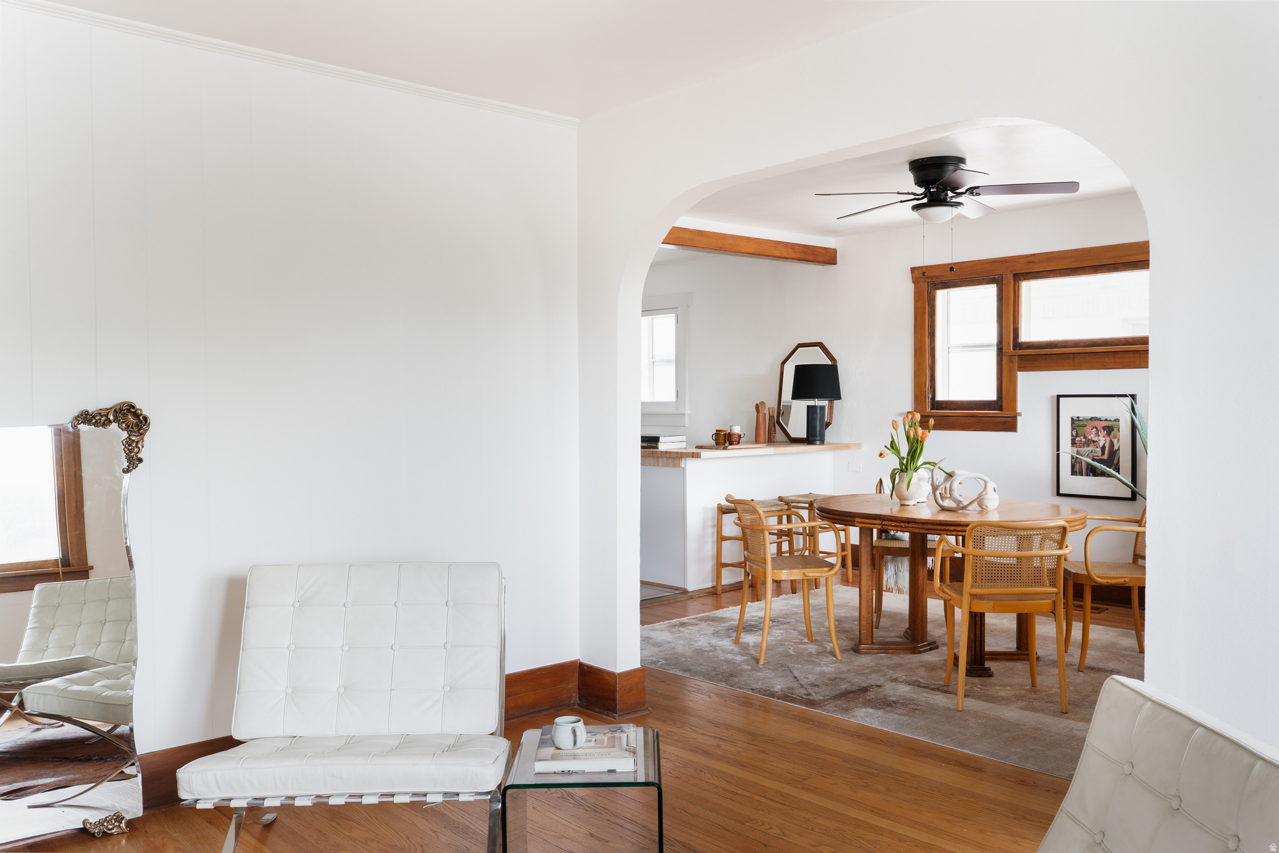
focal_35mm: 30
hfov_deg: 61.3
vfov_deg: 43.1
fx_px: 1080
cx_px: 640
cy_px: 426
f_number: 9
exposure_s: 1/1.67
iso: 100
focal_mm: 30.4
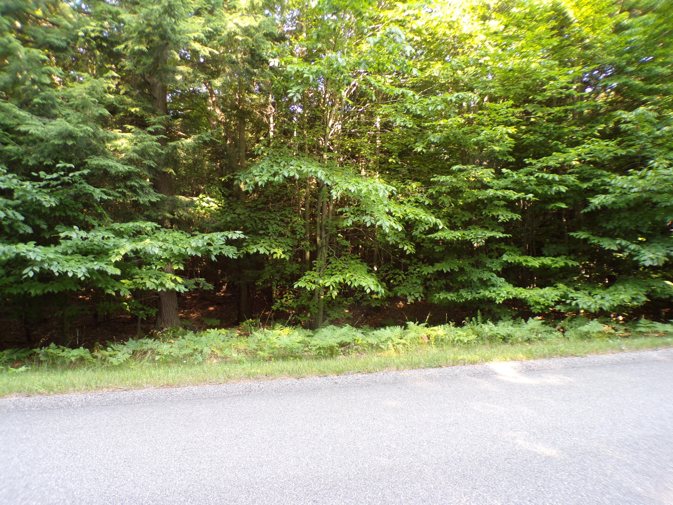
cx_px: 336
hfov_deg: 71.6
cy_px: 252
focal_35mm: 24
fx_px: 467
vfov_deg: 56.8
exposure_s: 1/34
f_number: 3
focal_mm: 4.3
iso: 101
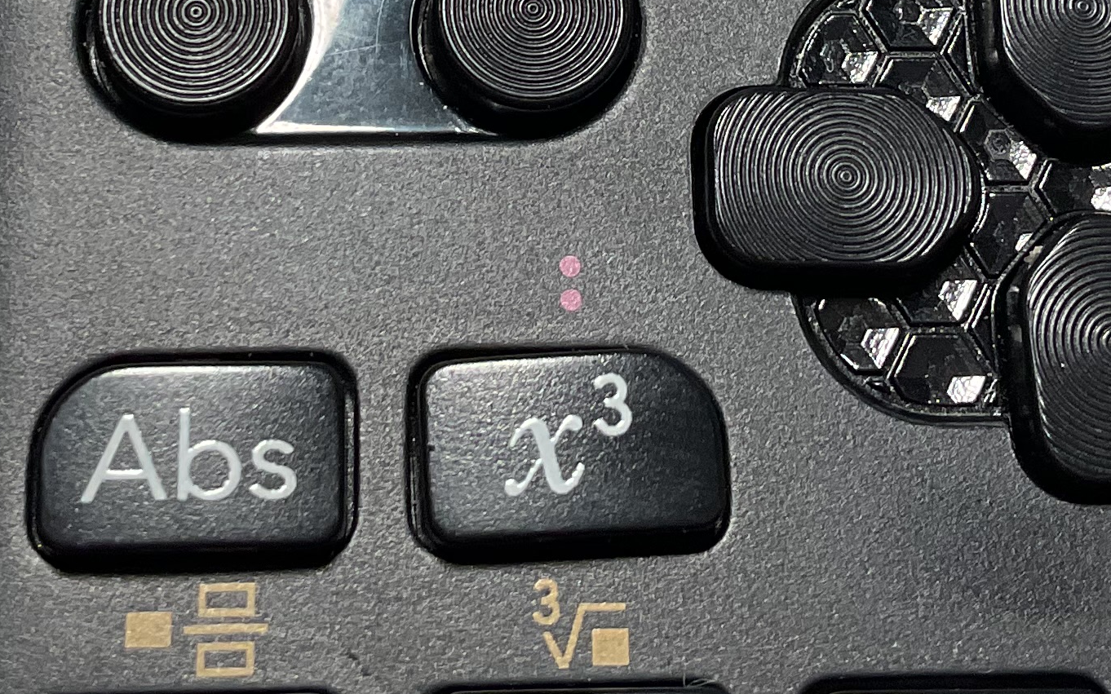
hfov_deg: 22.8
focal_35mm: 91
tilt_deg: -71.4
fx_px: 2755
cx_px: 546
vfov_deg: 13.8
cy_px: -241
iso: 40
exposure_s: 1/60
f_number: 1.8
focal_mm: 3
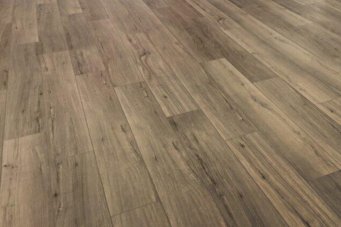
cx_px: 245
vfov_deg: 23.4
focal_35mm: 45
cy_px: -121
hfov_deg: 42.6
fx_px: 426
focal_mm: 14
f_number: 9
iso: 200
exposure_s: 1/20
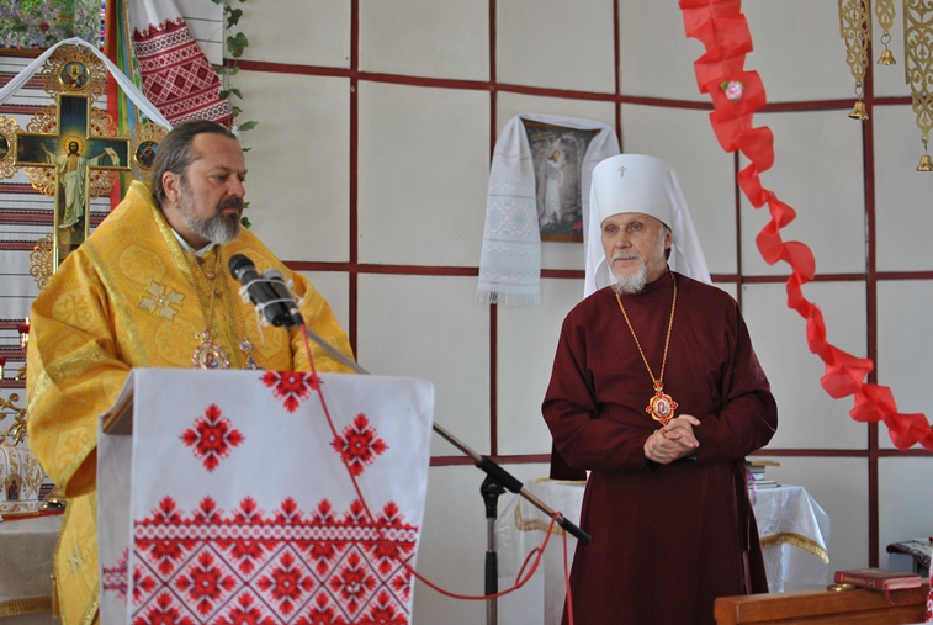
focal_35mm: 52
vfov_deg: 25.8
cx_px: 466
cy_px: 312
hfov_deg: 37.8
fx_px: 1362
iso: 200
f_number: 2
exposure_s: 1/160
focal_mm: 35
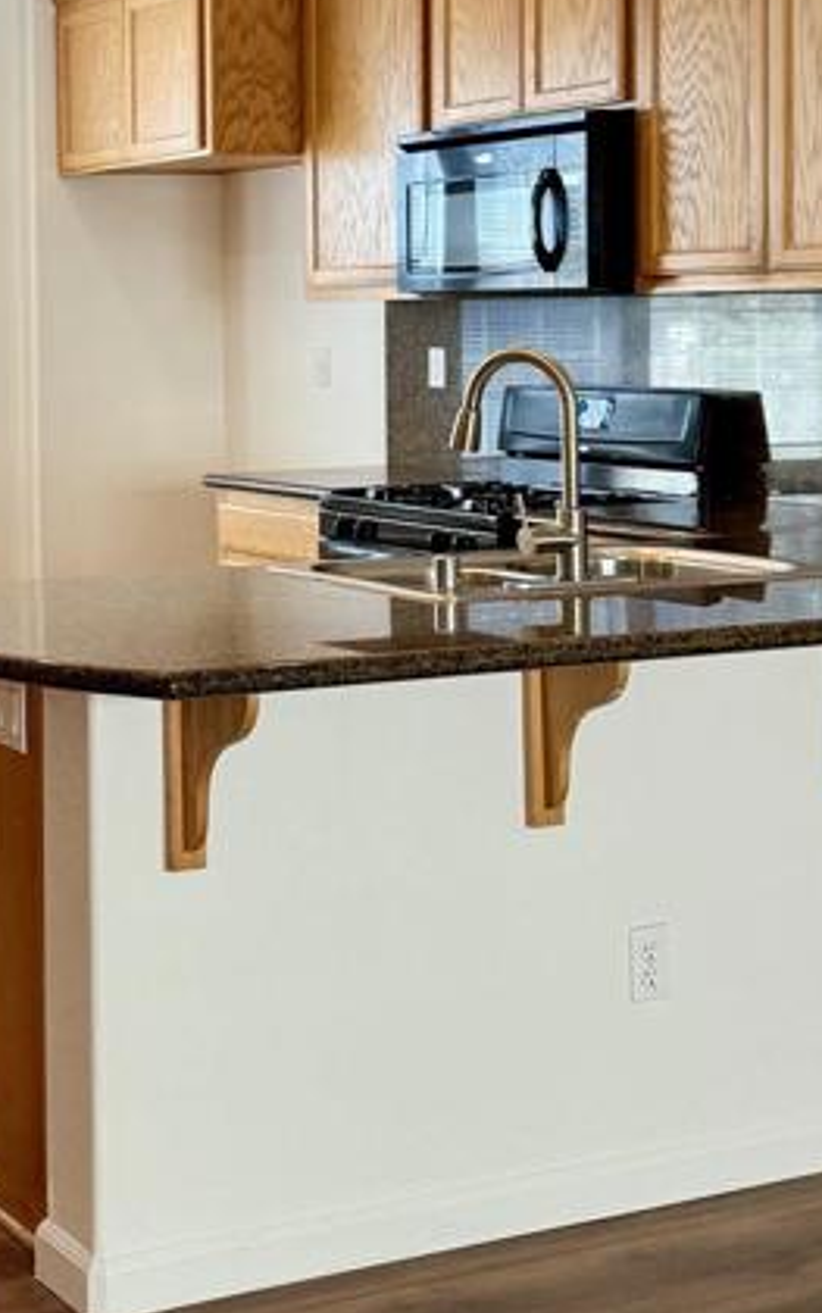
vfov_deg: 32.6
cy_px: 400
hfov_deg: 20.2
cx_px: -44
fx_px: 2219
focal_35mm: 62
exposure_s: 1/130
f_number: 1.78
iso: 200
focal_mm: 6.76
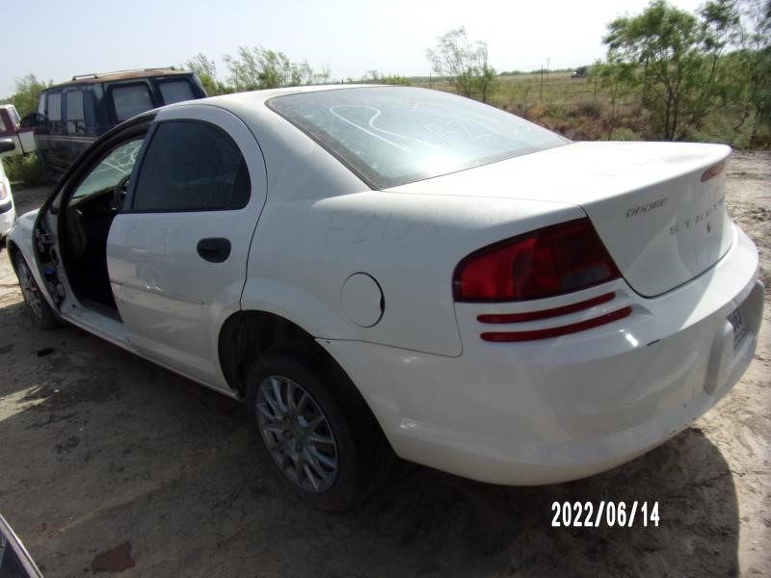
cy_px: 289
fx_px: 535
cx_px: 386
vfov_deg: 56.8
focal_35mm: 24
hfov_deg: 71.6
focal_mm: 4.3
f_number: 3.3
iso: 80
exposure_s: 1/1300
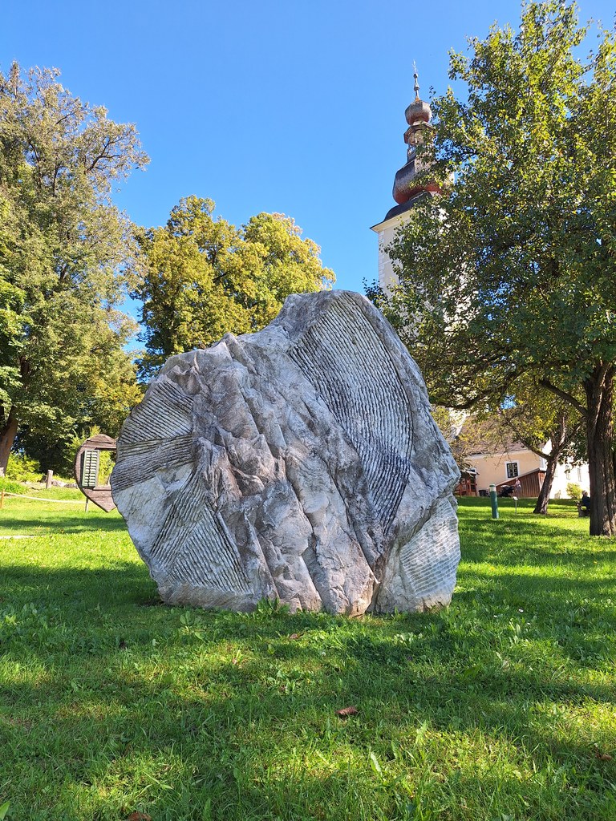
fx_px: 546
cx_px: 308
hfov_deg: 58.9
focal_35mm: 23
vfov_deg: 73.9
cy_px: 410
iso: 40
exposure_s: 1/752
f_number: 1.8
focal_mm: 5.54
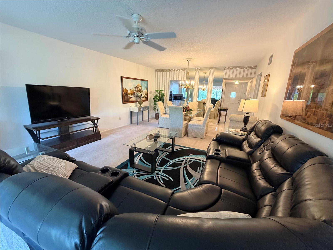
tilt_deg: -13.2
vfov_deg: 85.7
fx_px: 135
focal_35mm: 14
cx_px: 166
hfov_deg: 102.1
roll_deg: -1.8
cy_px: 125
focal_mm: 2.22
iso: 400
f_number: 2.2
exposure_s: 1/60
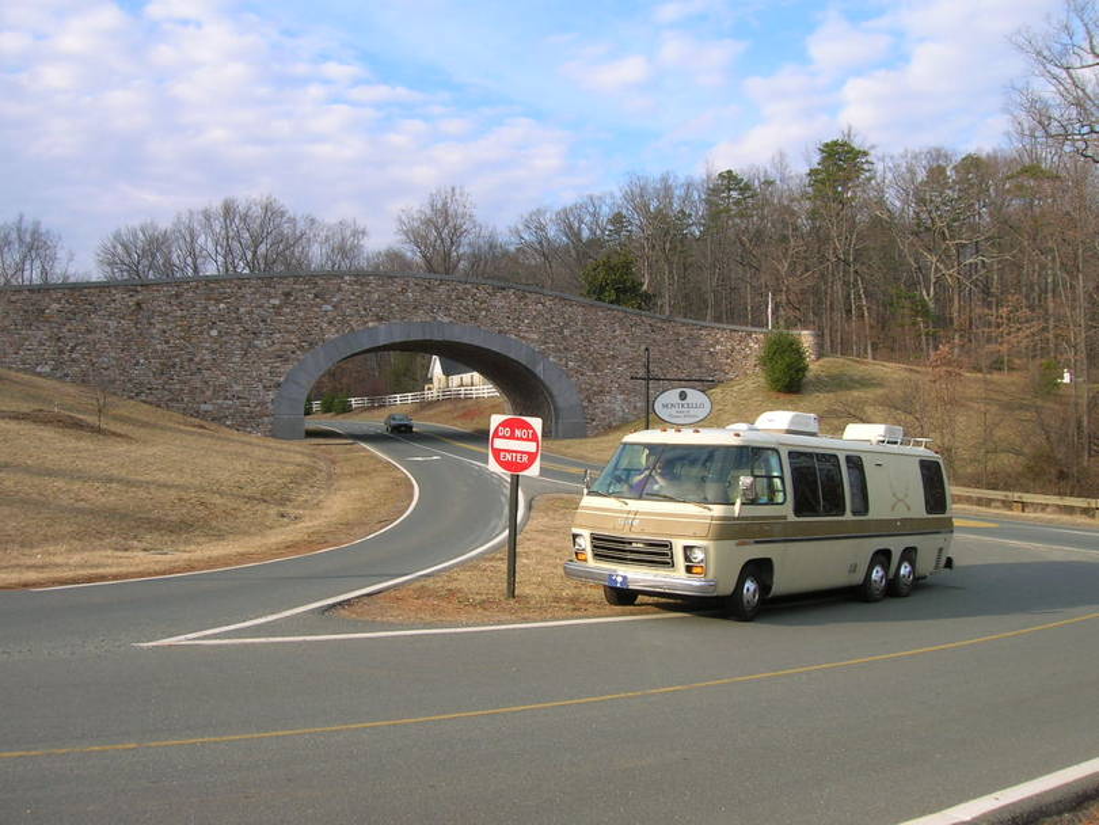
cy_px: 412
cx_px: 550
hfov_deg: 53.9
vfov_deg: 41.8
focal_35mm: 34
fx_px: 1080
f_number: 4.9
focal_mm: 5.7
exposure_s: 1/188
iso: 50
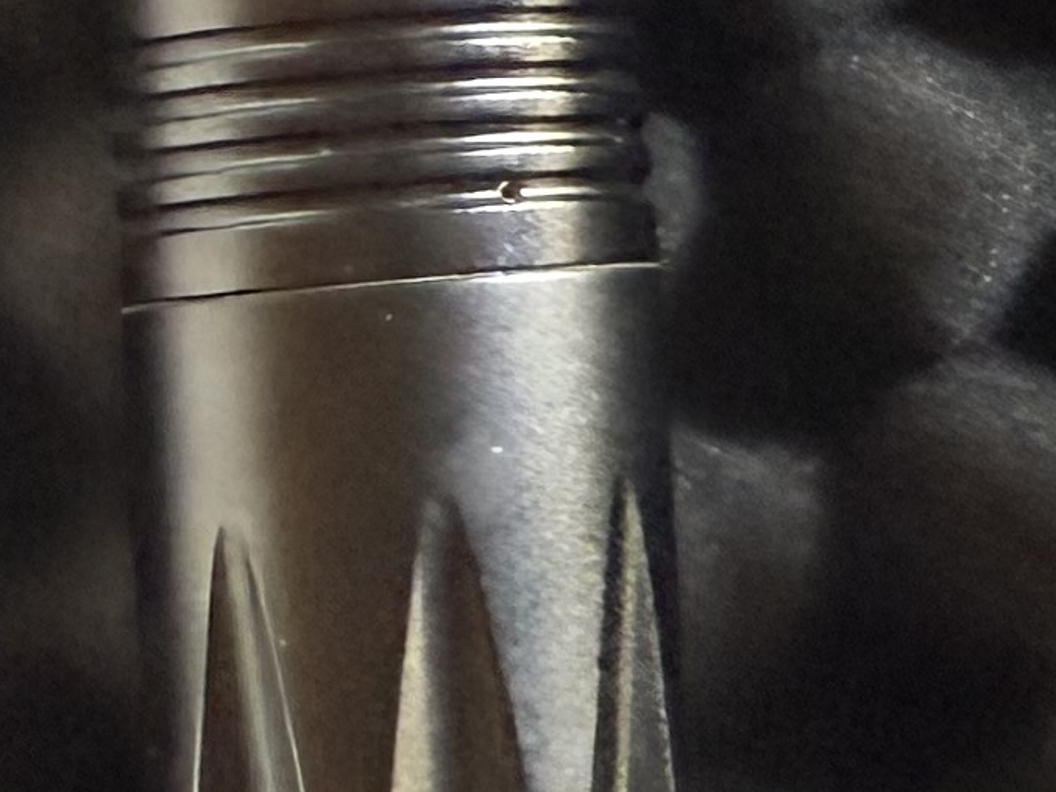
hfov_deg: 12.6
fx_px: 4363
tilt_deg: -80.4
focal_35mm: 143
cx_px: 1862
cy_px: -304
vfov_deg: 10.1
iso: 400
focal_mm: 2.22
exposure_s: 1/60
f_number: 2.2
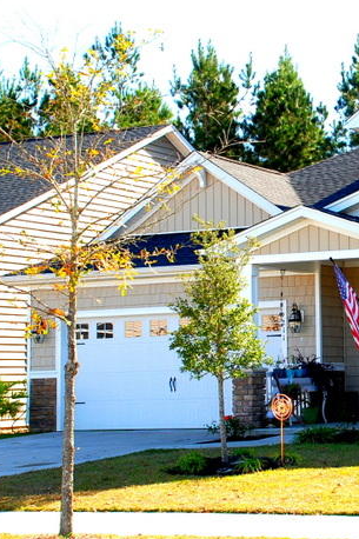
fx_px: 1257
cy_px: 264
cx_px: 417
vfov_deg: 24.2
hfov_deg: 15.7
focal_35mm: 84
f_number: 8
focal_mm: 32
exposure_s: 1/250
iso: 400
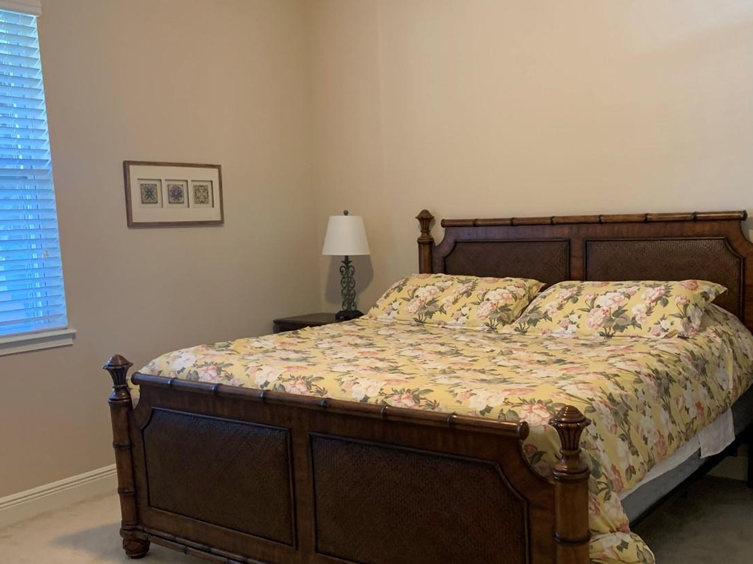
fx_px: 827
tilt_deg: -8.4
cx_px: 432
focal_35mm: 38
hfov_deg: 48.8
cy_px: 354
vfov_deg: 37.5
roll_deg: +2.0
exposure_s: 1/40
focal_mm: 4.25
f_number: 1.8
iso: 250
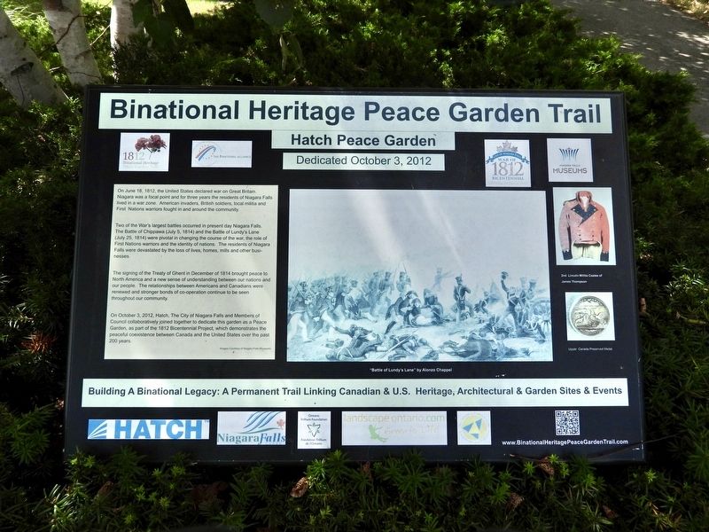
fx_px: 492
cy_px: 266
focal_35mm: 24
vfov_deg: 56.8
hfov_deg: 71.6
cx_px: 354
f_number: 2.8
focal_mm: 4.3
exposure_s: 1/1600
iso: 100
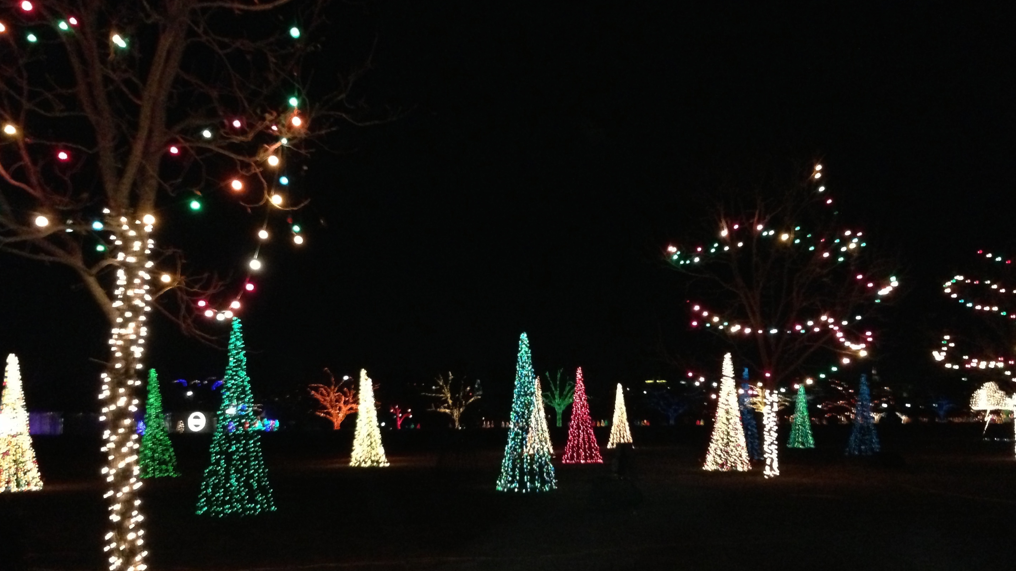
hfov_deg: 49.4
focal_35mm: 41
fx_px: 1105
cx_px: 491
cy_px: 401
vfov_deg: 28.7
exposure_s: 1/16
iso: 800
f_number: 2.4
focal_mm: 4.13
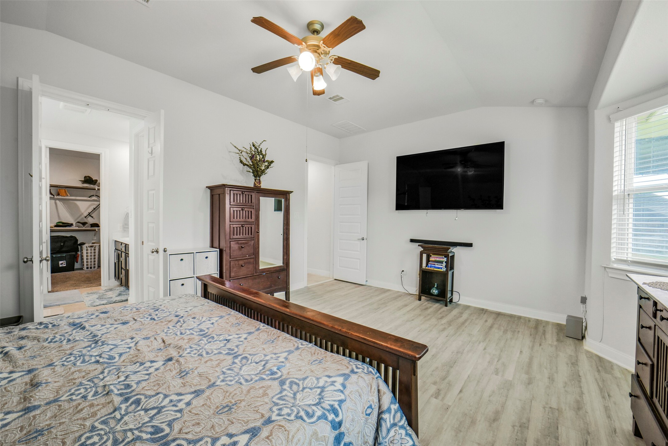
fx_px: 260
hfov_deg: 104.2
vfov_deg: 81.2
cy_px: 223
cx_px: 334
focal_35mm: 14
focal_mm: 14
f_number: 11
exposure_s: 1/13
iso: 500
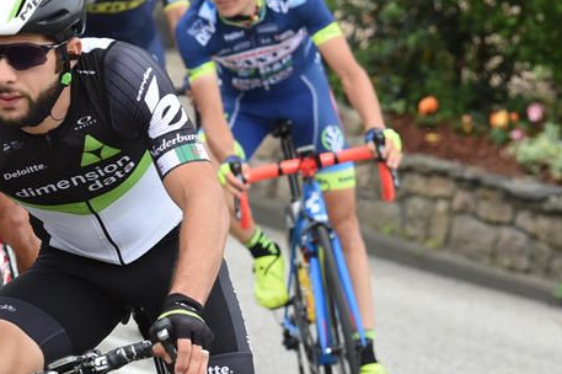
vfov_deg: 3.4
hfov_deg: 5.1
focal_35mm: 407
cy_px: 266
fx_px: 6349
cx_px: 210
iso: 1250
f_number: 6.3
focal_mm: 155
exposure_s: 1/800
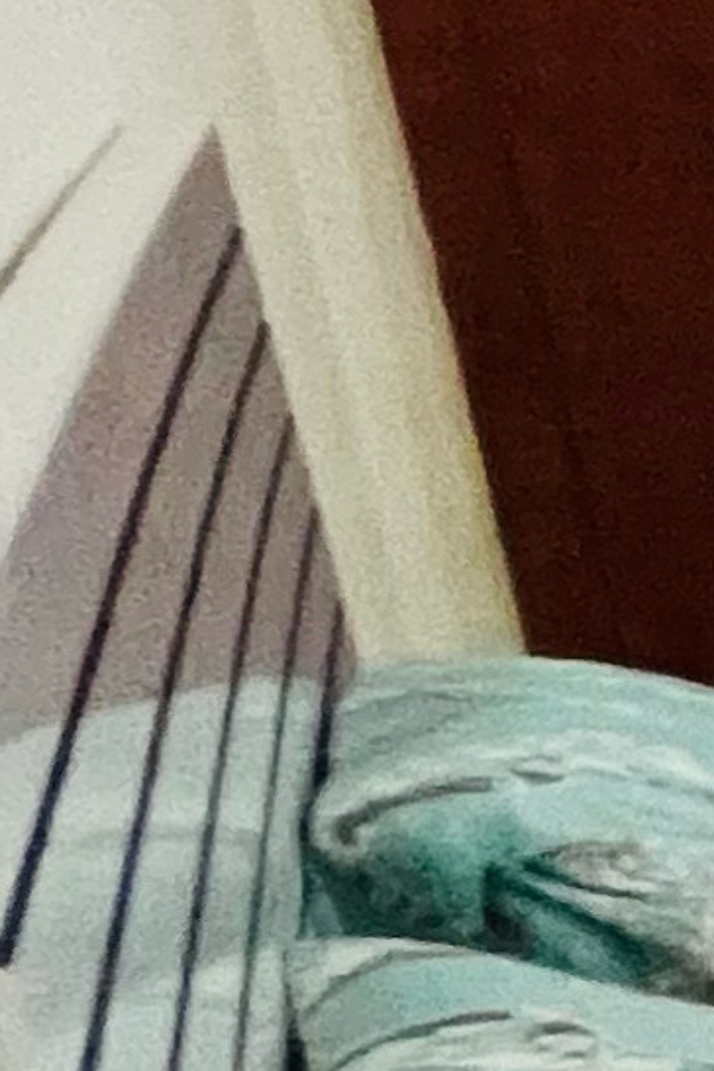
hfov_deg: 5.7
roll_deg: -1.4
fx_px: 2945
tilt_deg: -14.4
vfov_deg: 20.6
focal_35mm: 99
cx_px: 3910
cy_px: 573
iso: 400
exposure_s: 1/50
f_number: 1.8
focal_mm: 1.57
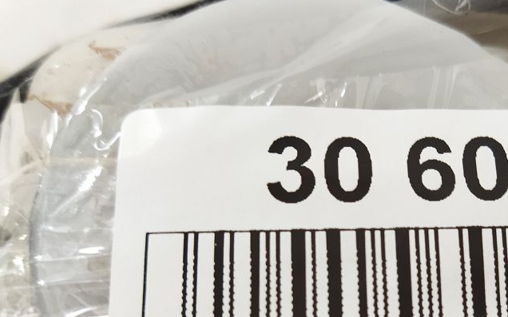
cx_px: 391
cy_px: 291
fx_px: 747
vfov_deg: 23.3
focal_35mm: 54
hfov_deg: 36.5
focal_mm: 4.71
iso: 291
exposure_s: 1/50
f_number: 1.79
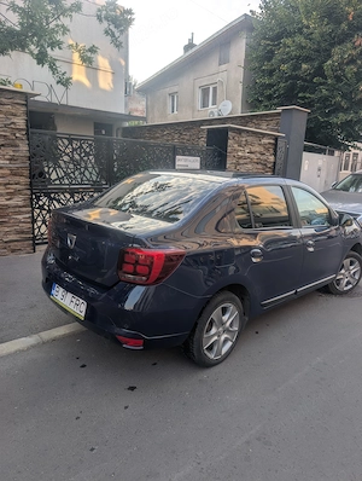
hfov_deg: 57.0
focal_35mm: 24
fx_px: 334
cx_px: 181
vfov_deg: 71.5
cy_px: 240
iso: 21
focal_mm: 6.9
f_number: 1.68
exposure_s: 1/265
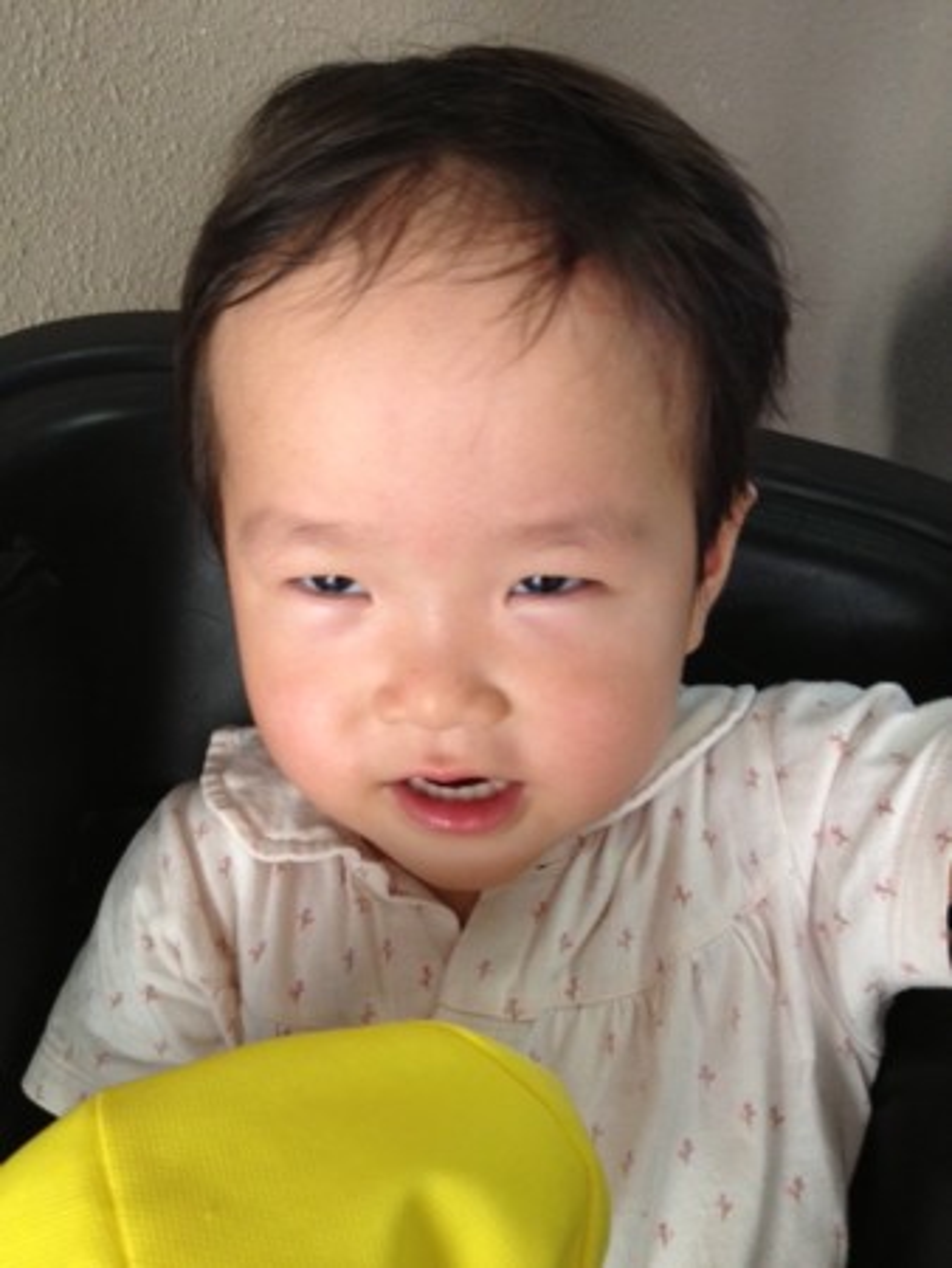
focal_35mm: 35
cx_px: 476
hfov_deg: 40.7
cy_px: 634
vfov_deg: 52.6
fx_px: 1282
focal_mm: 4.28
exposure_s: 1/20
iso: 160
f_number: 2.4
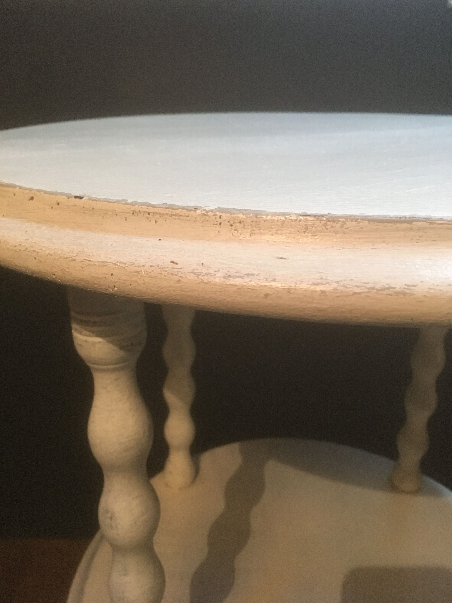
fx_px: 505
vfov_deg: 61.7
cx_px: 226
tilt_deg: -21.4
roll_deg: -0.5
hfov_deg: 48.2
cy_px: 302
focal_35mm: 29
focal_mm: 4.15
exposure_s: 1/25
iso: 200
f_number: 2.2
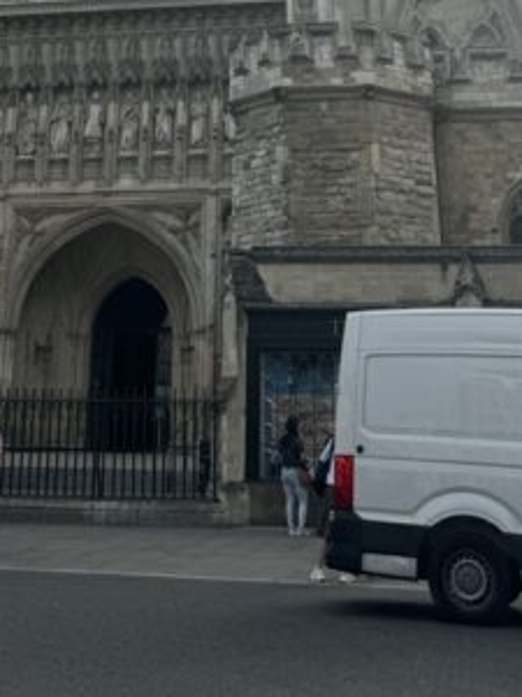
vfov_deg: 25.9
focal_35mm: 64
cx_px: 204
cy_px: -211
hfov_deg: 22.9
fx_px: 1287
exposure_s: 1/7092
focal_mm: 6.86
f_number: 1.78
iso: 80
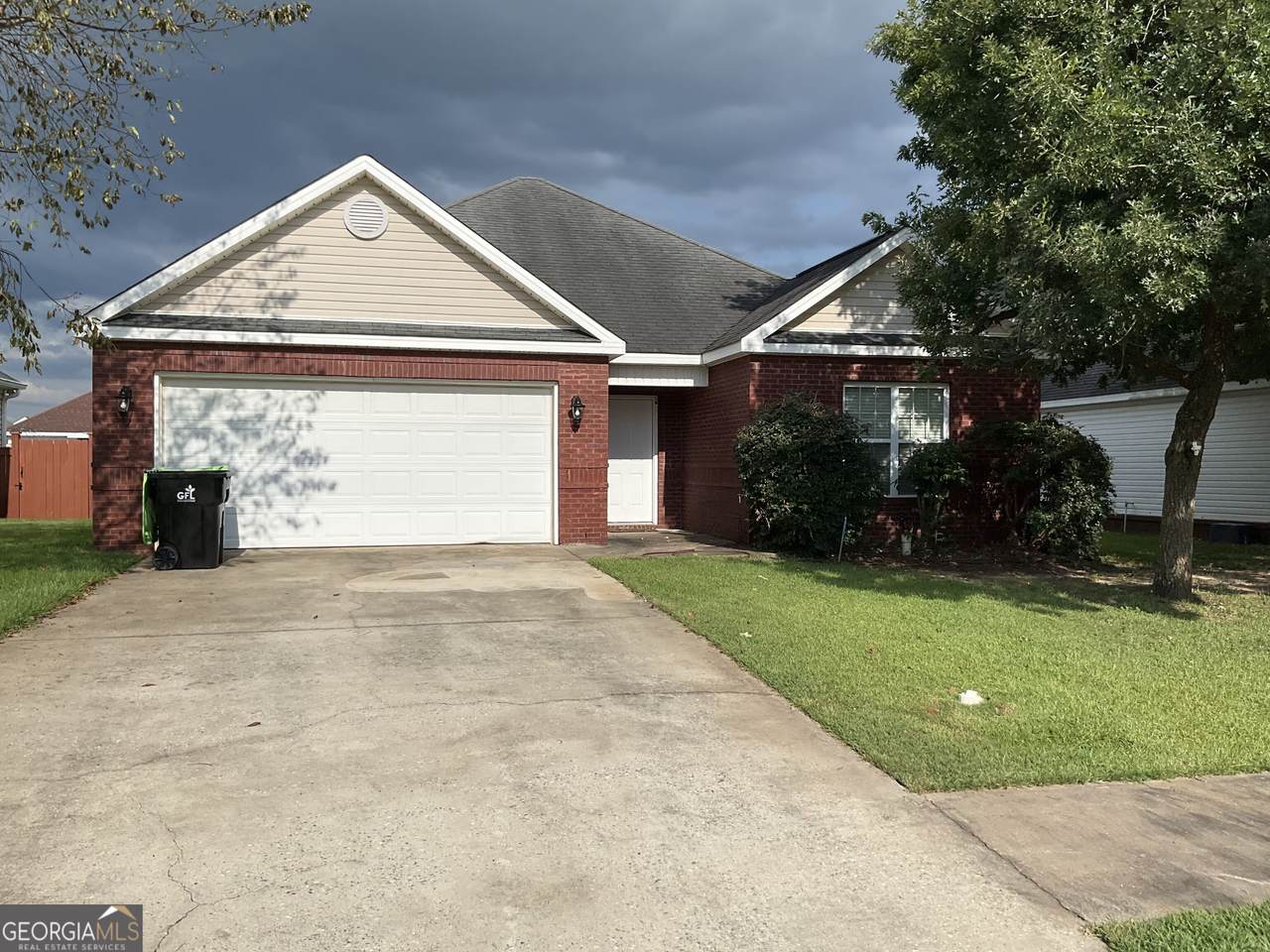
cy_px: 476
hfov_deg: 61.7
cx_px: 635
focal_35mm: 29
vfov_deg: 48.2
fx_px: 1064
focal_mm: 3
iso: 25
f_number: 1.8
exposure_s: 1/3322
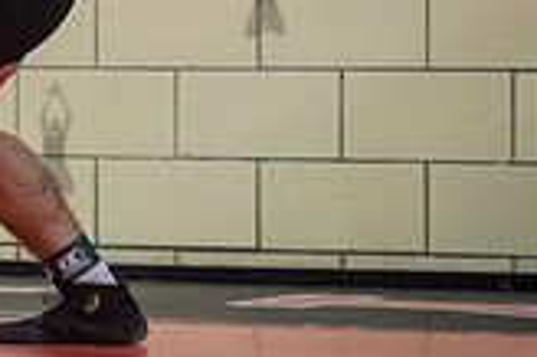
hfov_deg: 6.0
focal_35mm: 340
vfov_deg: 4.0
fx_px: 5067
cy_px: 83
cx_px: -433
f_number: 3.2
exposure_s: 1/500
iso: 8000
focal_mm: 80
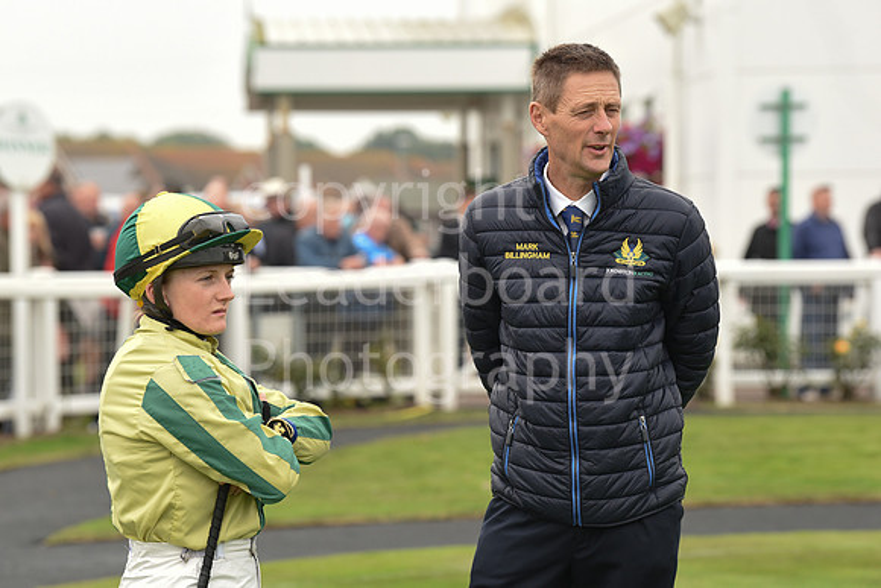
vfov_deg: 8.1
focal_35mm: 170
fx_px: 4161
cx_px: 440
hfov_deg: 12.1
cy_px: 294
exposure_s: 1/400
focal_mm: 170
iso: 1000
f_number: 5.6
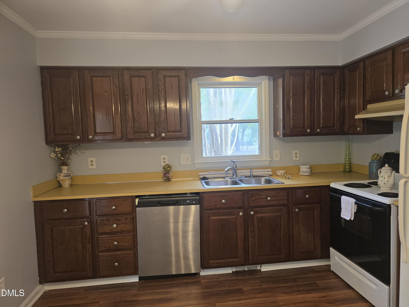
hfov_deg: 73.9
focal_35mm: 23
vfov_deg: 58.9
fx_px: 272
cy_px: 154
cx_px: 204
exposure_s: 1/120
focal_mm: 6.3
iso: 320
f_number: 1.7
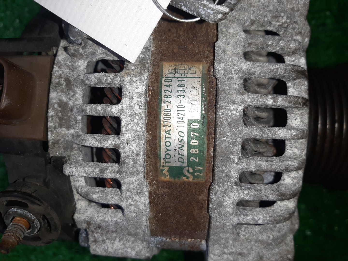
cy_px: 130
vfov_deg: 53.1
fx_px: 261
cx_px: 174
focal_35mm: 26
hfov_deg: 67.3
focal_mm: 3.93
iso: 41
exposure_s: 1/100
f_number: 1.7
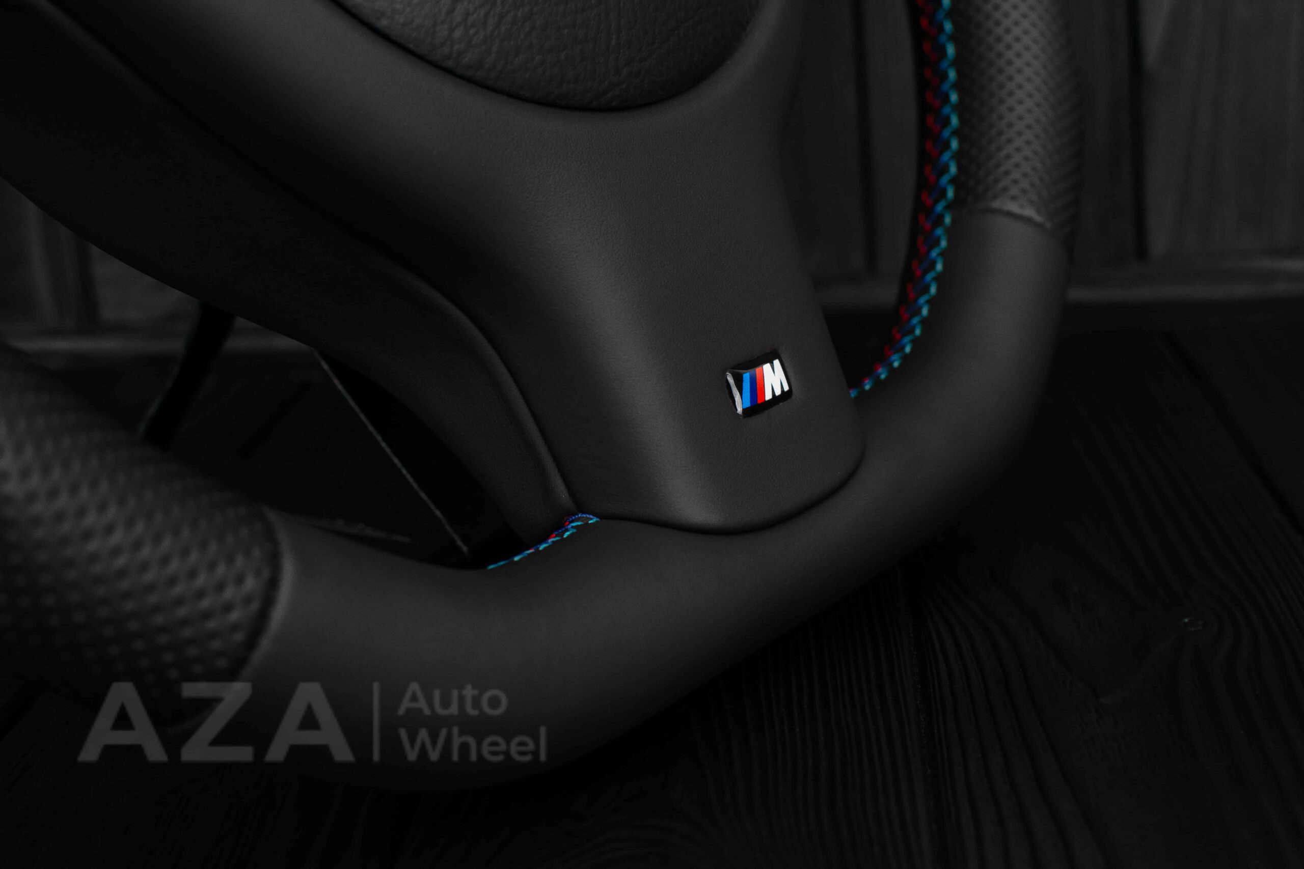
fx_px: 1902
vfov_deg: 25.8
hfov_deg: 37.8
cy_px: 434
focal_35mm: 52
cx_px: 652
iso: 500
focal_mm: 35
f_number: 6.3
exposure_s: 1/125
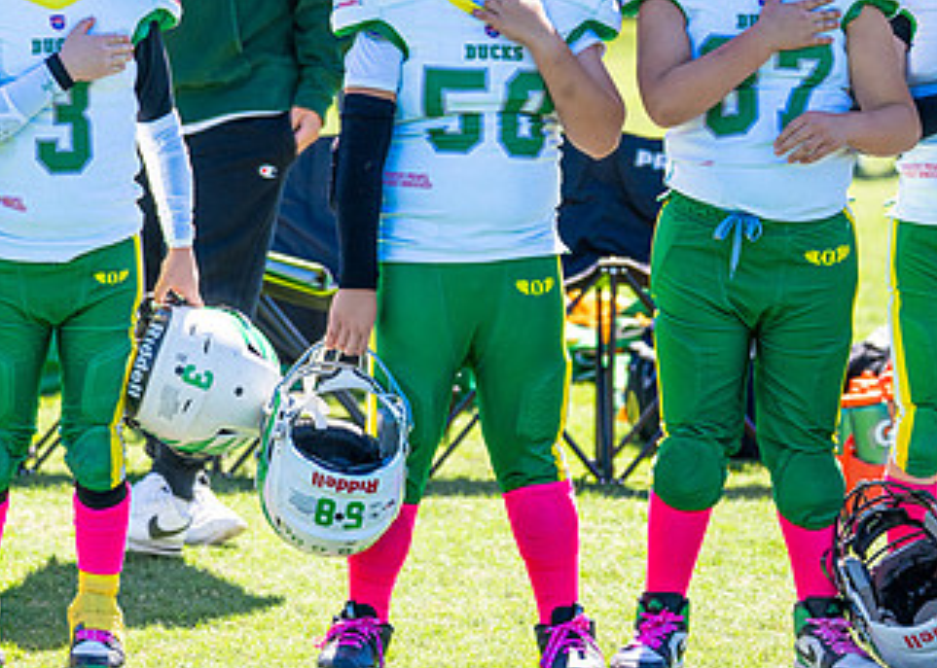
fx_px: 6198
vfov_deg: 6.2
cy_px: 91
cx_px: -48
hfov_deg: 8.6
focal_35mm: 233
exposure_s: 1/1250
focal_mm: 101
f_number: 2.8
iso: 160
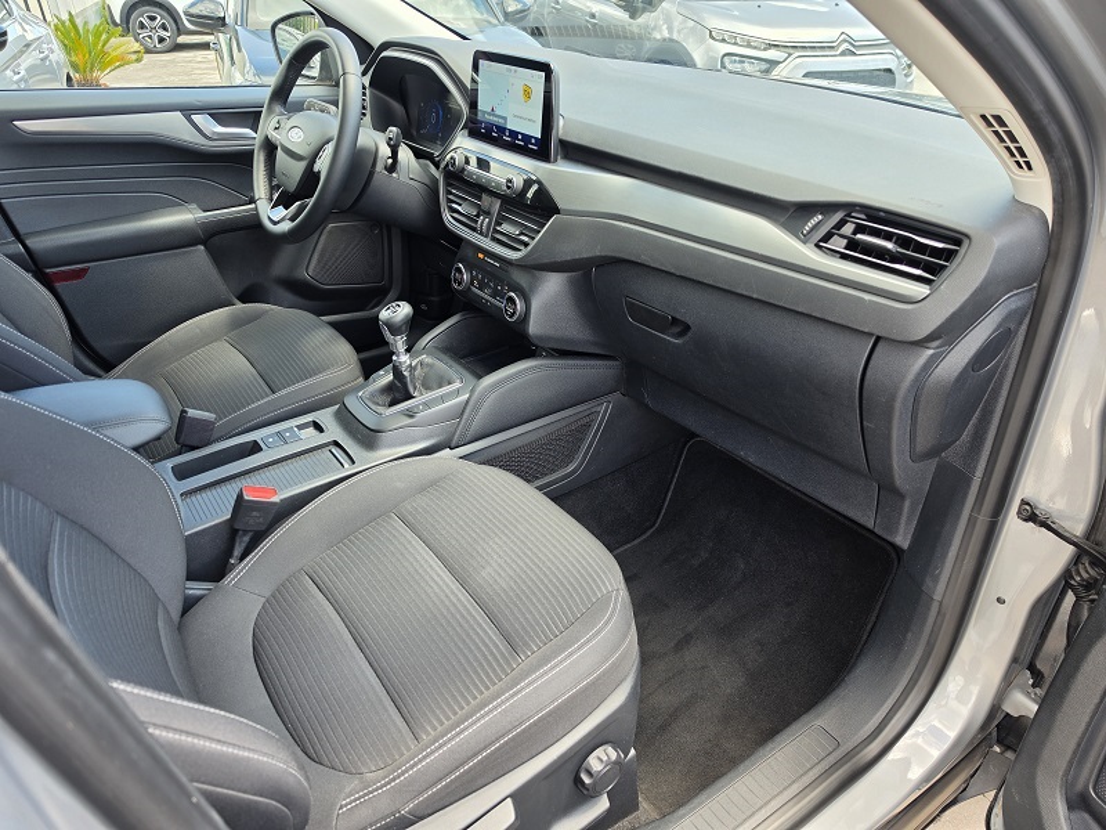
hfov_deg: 73.9
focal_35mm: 23
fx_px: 735
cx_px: 553
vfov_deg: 58.9
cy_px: 415
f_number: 1.4
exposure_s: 1/180
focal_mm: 6.5
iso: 20
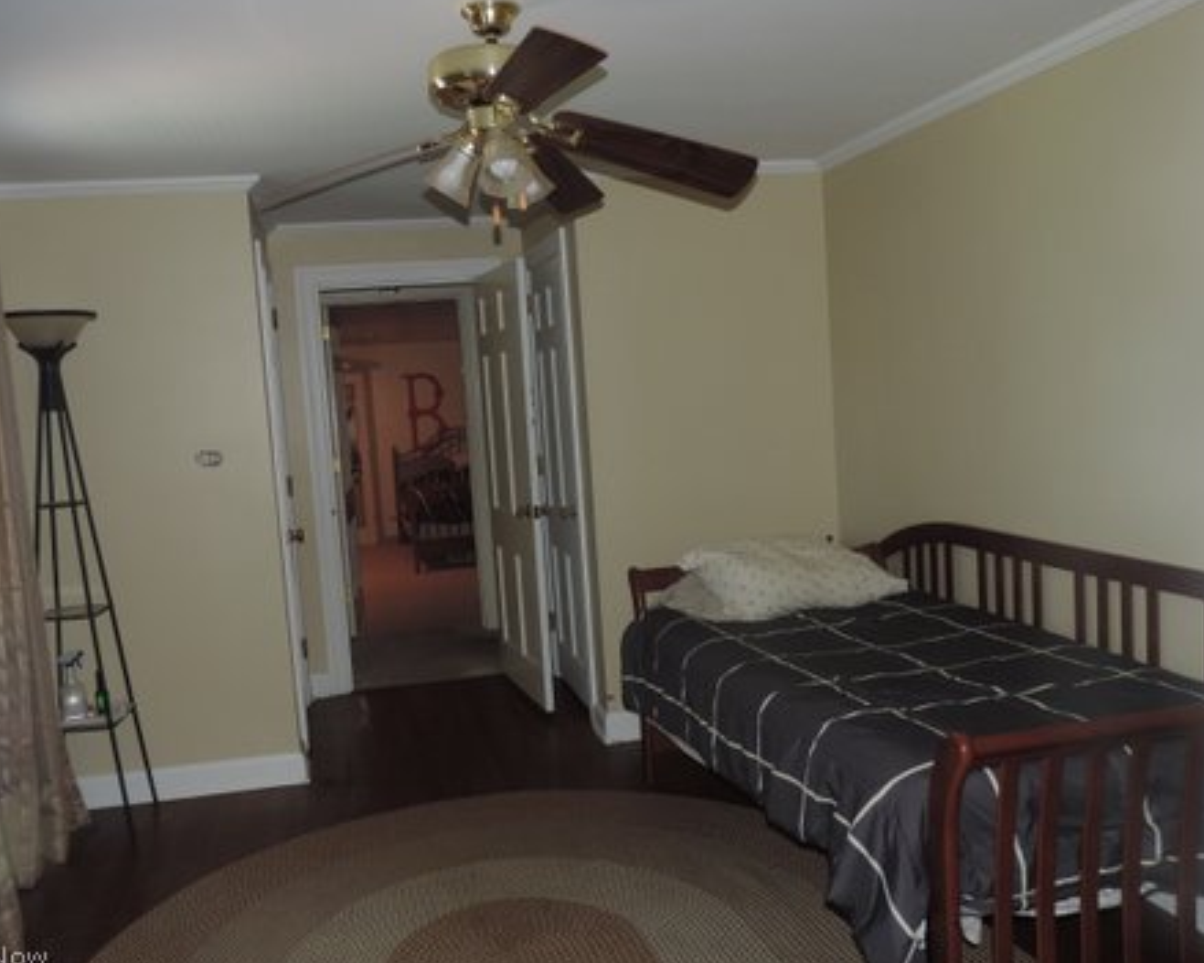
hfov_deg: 55.6
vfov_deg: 45.8
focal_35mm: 32
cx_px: 570
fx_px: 1140
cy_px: 483
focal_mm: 5.3
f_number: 3.1
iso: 200
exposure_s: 1/30
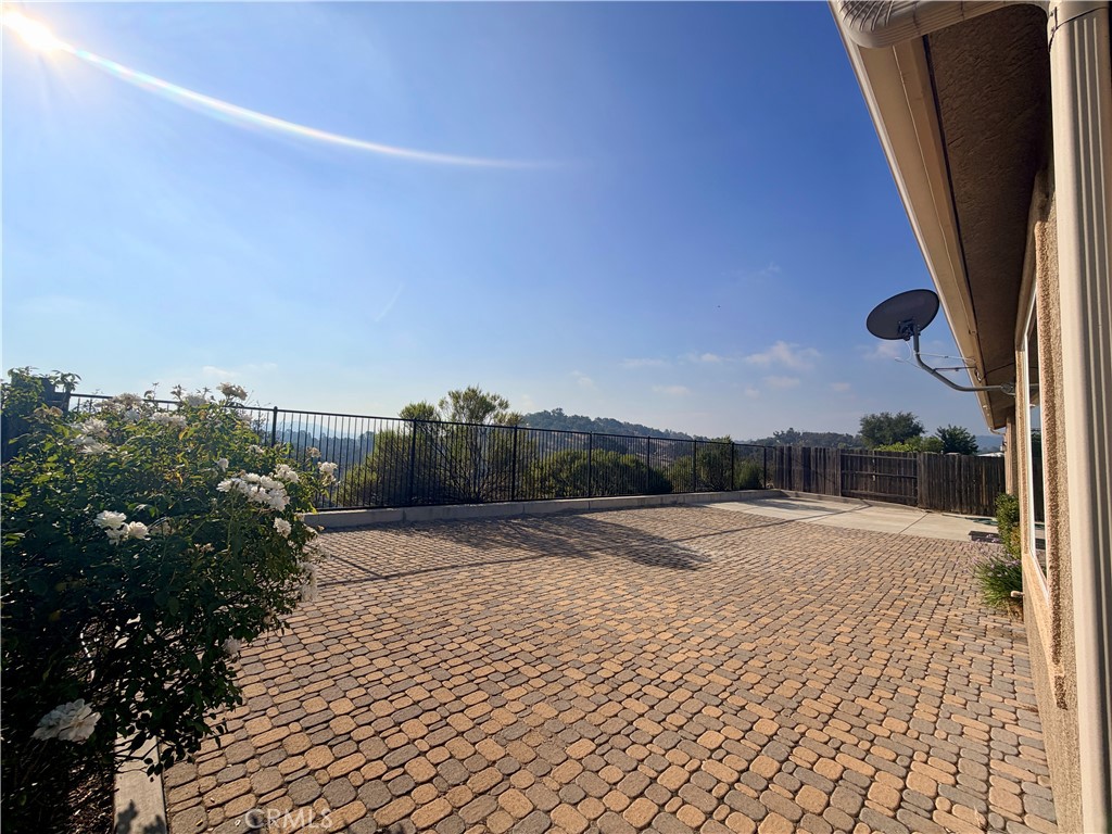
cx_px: 556
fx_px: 450
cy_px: 417
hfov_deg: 102.1
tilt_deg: +2.4
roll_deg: -0.9
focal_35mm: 14
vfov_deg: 85.7
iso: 20
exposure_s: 1/2237
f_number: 2.2
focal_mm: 2.22
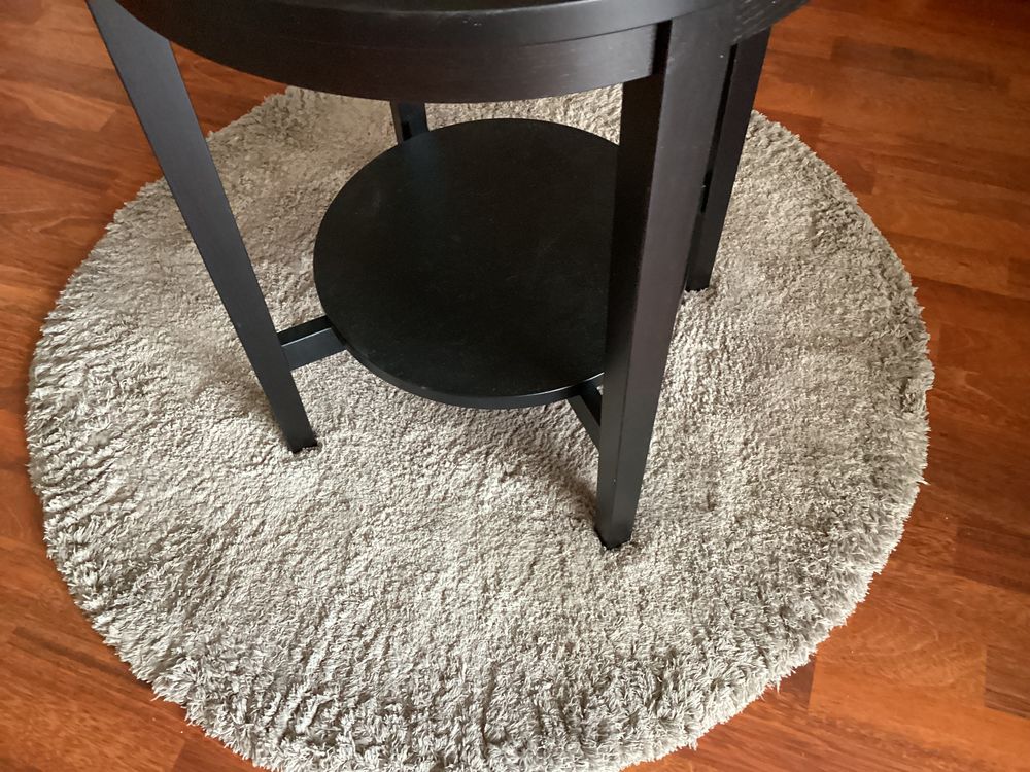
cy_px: 386
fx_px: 922
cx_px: 515
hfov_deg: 58.4
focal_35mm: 31
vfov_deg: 45.4
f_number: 2.4
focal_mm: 3.3
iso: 500
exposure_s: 1/30
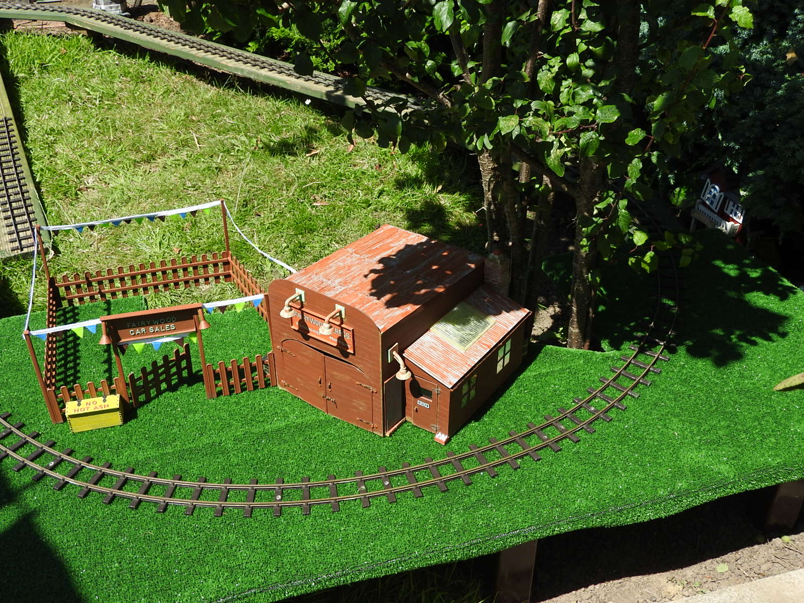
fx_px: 813
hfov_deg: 52.6
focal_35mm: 35
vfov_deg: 40.7
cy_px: 302
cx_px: 402
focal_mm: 6.3
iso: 100
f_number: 3.8
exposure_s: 1/640
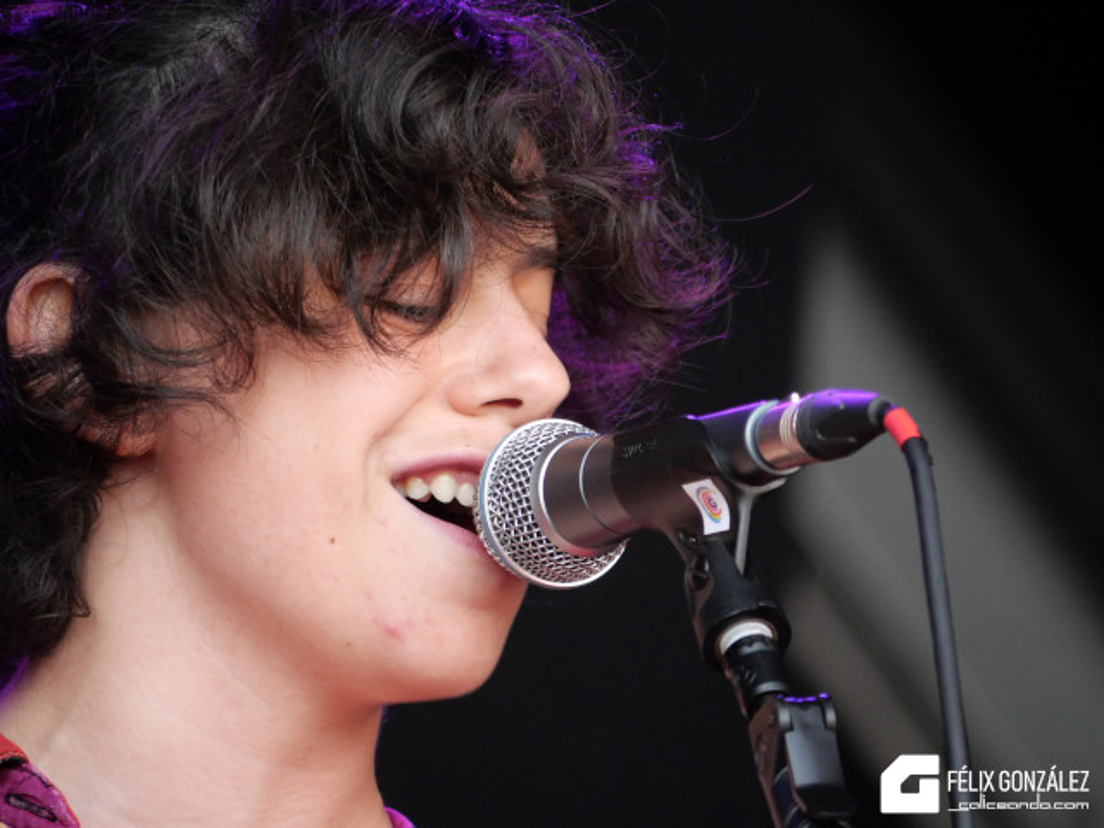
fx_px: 12757
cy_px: 414
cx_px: 552
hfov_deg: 5.0
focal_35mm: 400
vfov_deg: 3.7
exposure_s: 1/500
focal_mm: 200
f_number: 5.6
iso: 2500
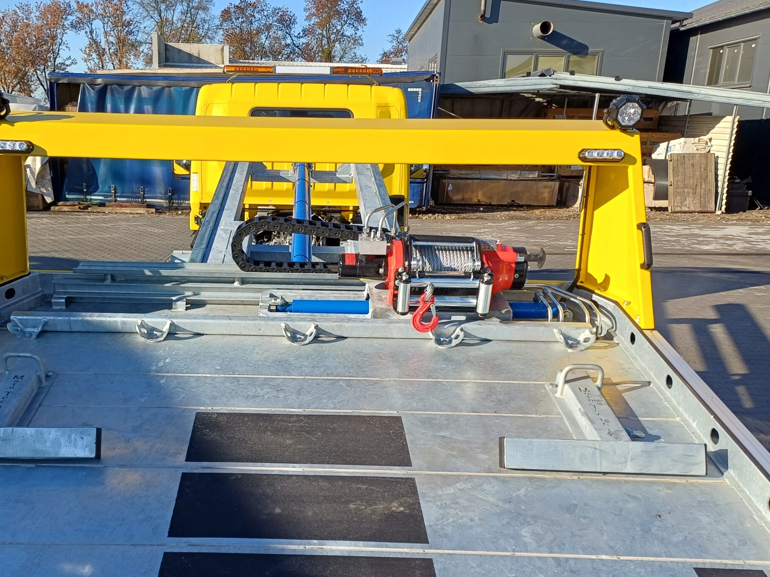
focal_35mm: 35
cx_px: 267
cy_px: 374
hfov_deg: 51.8
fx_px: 778
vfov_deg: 40.3
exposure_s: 1/721
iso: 50
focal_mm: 4.65
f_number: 1.8
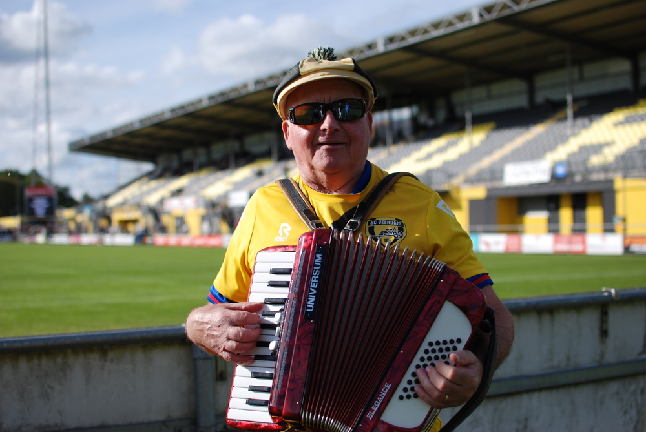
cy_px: 216
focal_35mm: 52
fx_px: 943
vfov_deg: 25.8
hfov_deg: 37.8
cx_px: 323
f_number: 2.8
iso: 100
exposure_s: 1/2000
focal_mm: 35
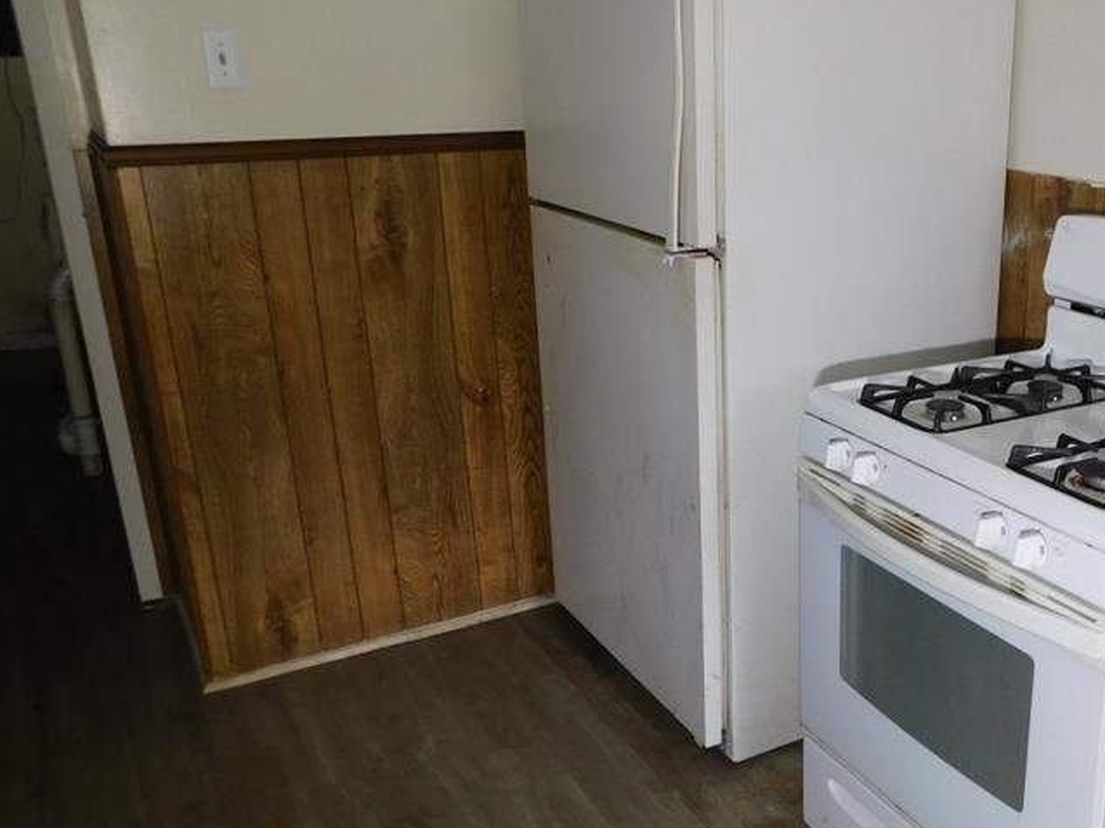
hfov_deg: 47.6
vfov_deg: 38.6
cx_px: 876
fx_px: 1180
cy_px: 465
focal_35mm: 37
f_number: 3
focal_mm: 4
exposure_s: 1/40
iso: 125
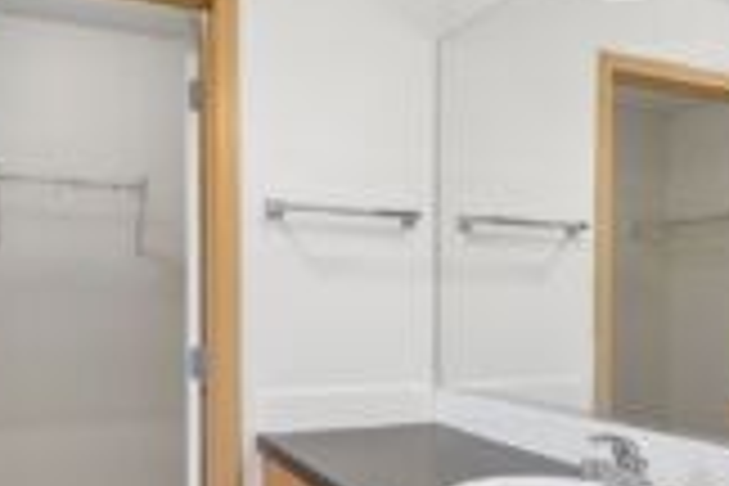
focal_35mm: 37
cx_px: 400
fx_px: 749
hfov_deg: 51.8
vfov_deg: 35.9
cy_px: 281
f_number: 10
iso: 250
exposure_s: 1/8
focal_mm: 10
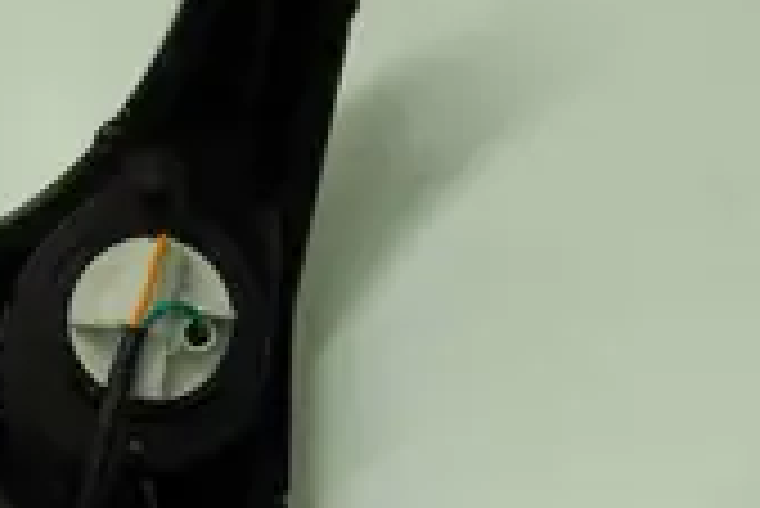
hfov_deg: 19.0
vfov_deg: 12.9
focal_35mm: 106
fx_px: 2240
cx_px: 128
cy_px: 319
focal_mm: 22
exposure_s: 1/80
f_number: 4.5
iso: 400
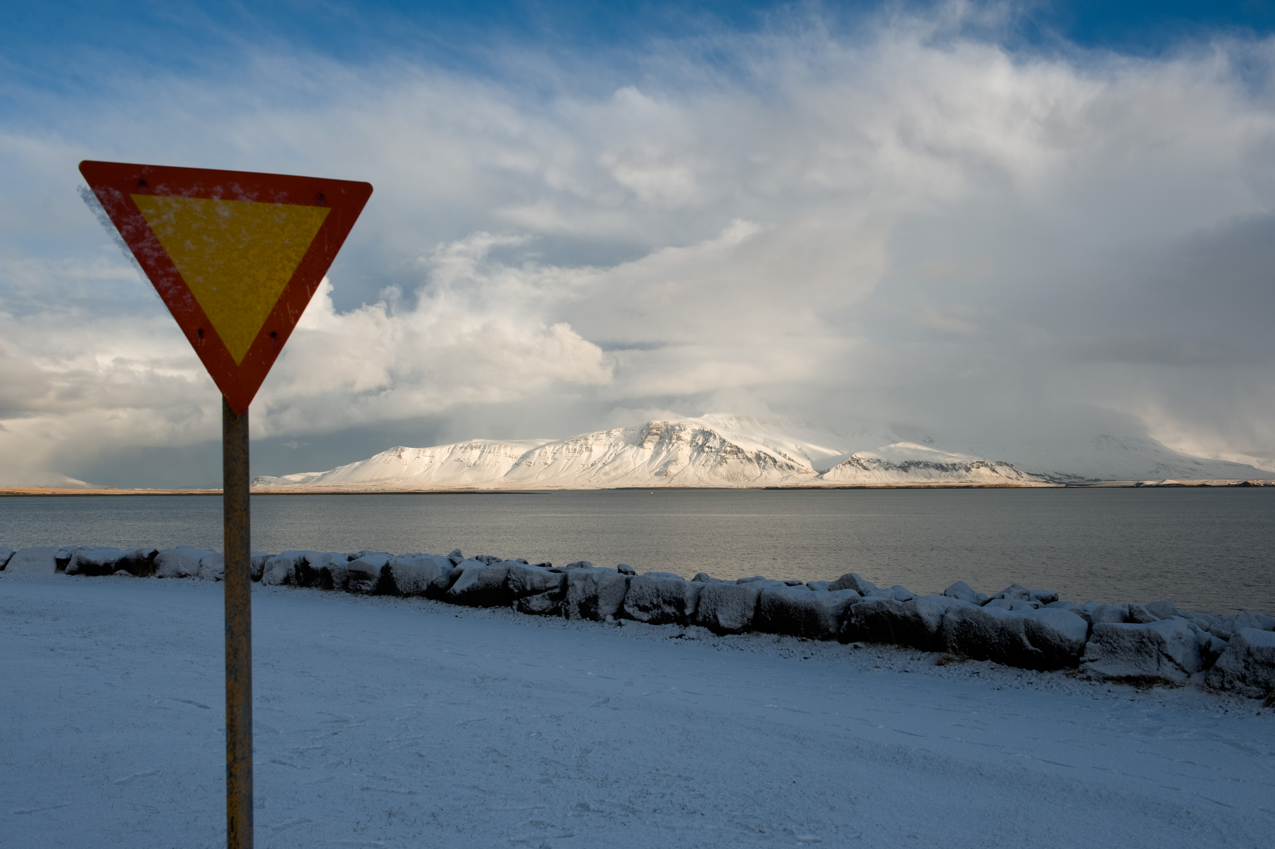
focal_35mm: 34
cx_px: 638
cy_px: 424
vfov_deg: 38.8
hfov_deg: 55.8
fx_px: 1203
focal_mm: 34
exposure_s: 1/400
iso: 200
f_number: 8
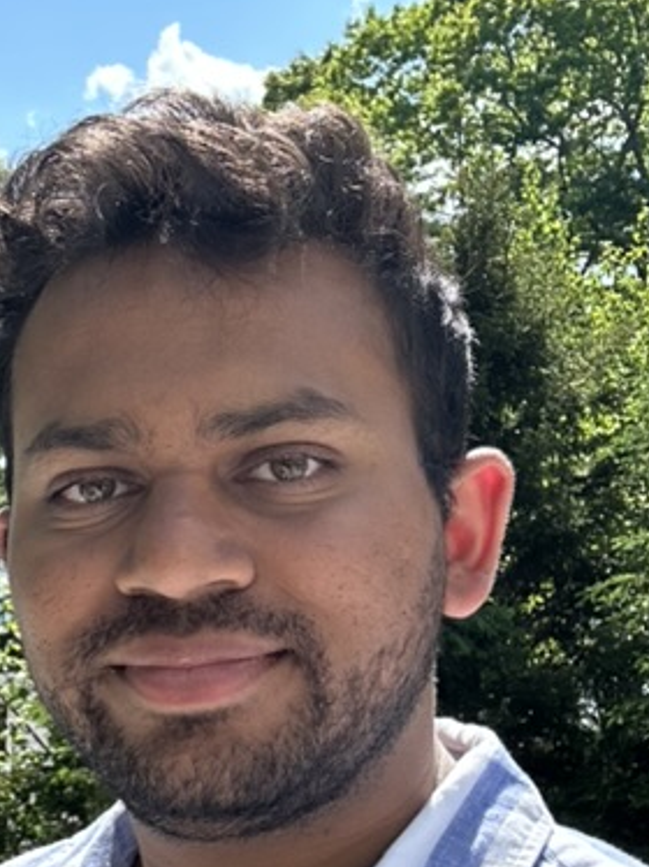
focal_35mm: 63
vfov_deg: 30.6
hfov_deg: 23.1
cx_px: 183
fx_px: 1577
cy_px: 540
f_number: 1.9
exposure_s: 1/607
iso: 25
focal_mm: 2.69
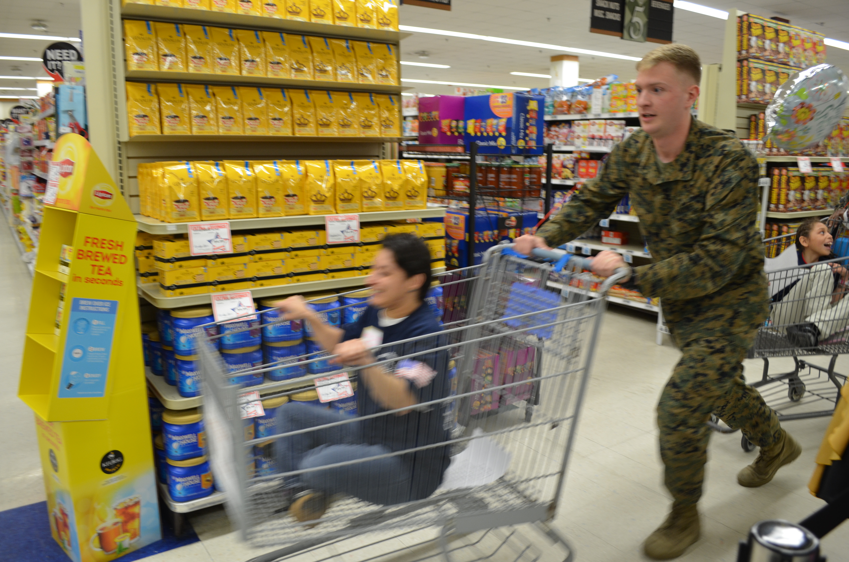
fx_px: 635
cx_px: 424
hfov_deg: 67.5
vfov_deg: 47.7
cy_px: 281
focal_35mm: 27
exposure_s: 1/60
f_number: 4
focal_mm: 18
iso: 450
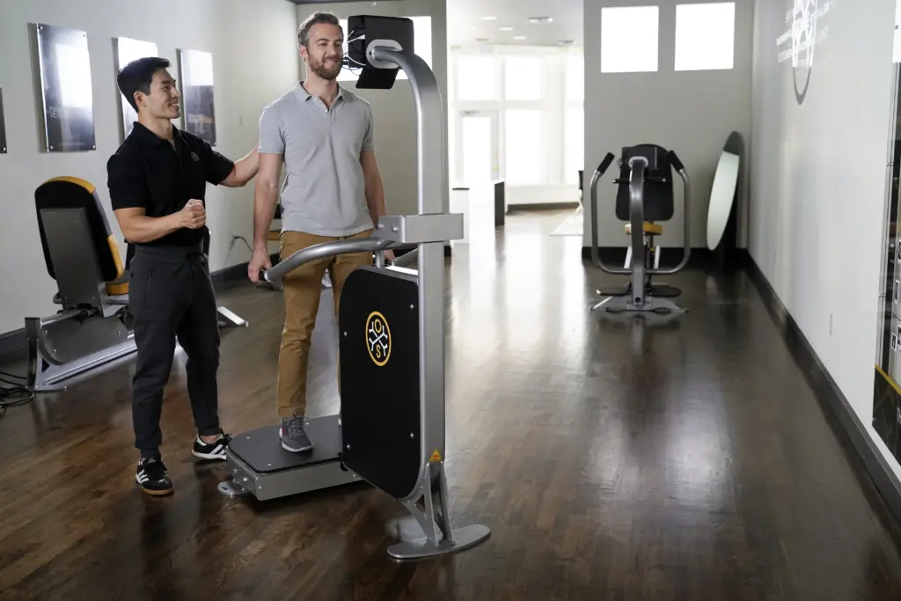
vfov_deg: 35.1
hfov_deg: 50.7
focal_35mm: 38
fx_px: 951
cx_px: 450
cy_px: 300
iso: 3200
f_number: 3.2
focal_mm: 38
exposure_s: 1/320
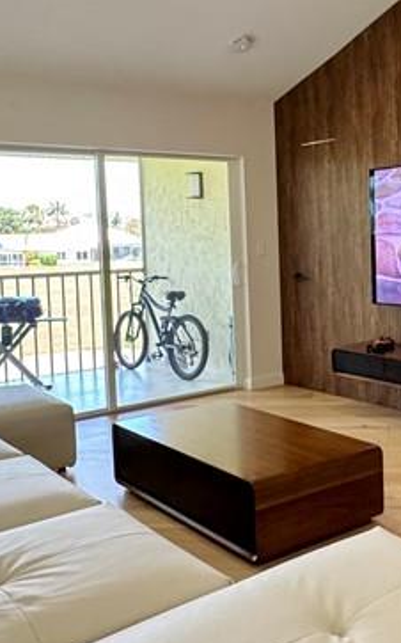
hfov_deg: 30.0
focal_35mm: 42
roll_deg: +2.1
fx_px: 735
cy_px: 282
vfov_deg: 47.1
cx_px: 298
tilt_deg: -3.7
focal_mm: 2.22
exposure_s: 1/60
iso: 500
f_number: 2.2
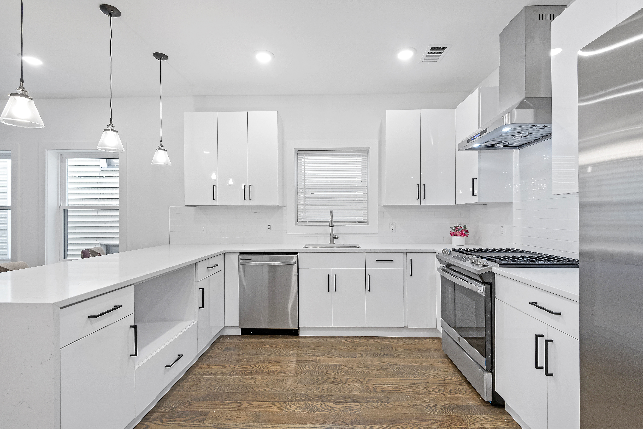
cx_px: 322
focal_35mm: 16
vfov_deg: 73.8
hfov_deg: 96.7
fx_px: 286
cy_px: 214
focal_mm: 16
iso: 400
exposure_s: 1/2.5
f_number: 18
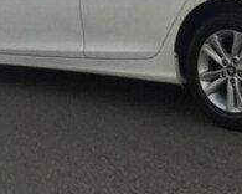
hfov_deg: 19.9
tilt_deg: -0.1
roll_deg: +1.7
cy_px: -45
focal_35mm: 96
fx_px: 688
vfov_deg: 15.4
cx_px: 148
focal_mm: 4.15
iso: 160
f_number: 2.2
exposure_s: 1/33
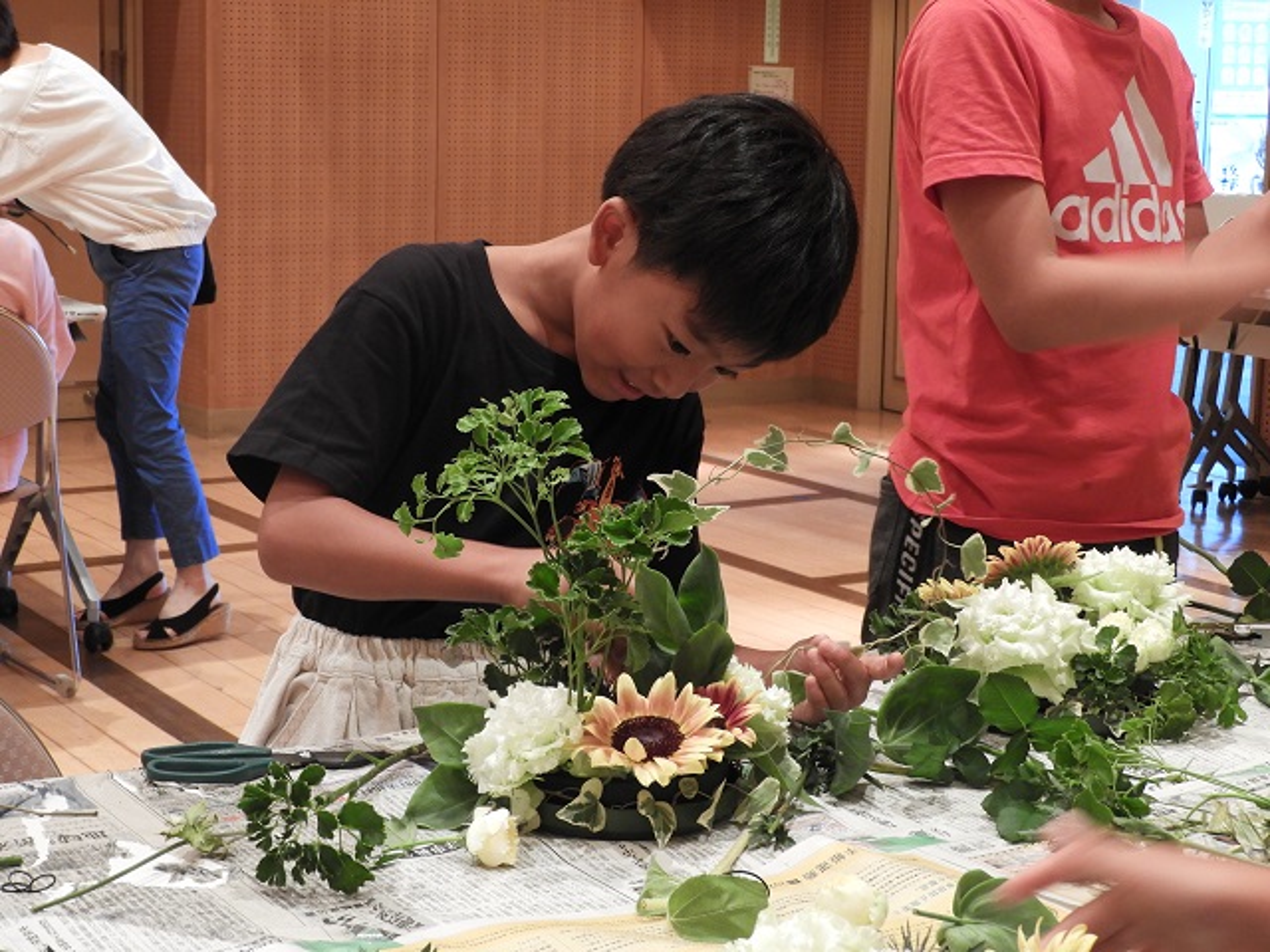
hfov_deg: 29.8
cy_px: 476
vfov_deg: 22.6
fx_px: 2385
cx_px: 635
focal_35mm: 65
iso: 400
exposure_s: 1/20
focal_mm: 11.6
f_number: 4.2
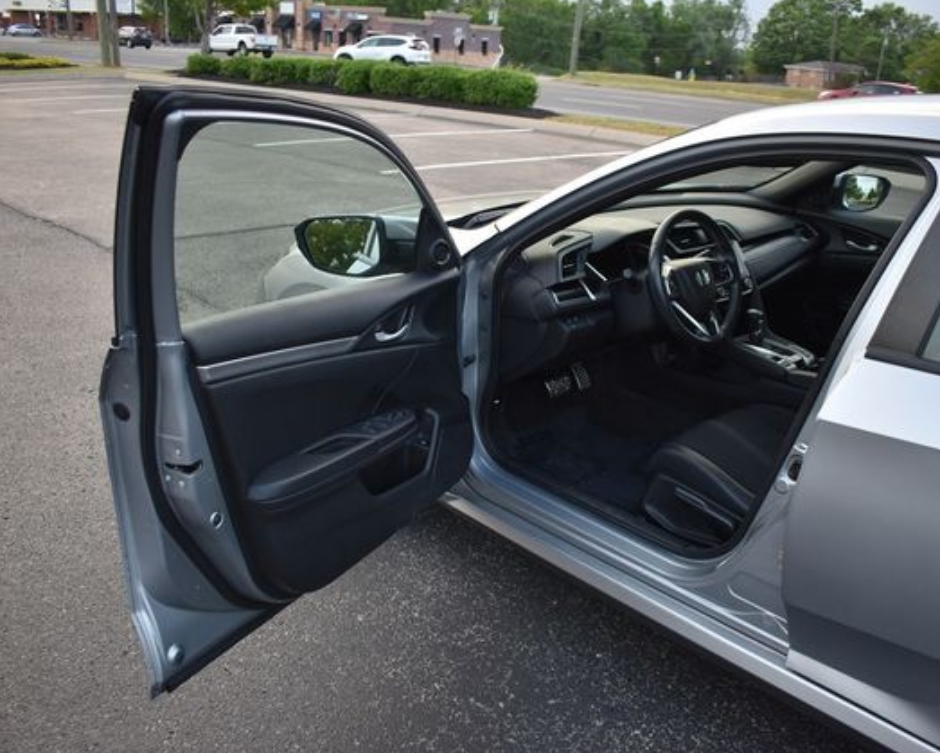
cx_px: 516
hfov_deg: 57.0
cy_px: 378
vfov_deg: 47.1
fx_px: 863
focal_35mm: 31
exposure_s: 1/250
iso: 400
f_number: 3.5
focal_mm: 18
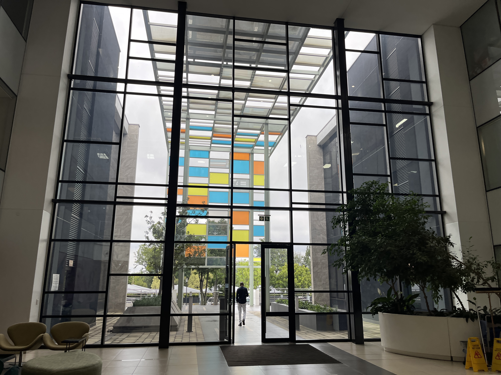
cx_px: 250
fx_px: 376
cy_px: 188
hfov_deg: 67.3
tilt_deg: +12.0
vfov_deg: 53.1
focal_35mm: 26
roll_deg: +0.1
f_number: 1.6
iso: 50
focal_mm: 5.1
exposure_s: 1/412
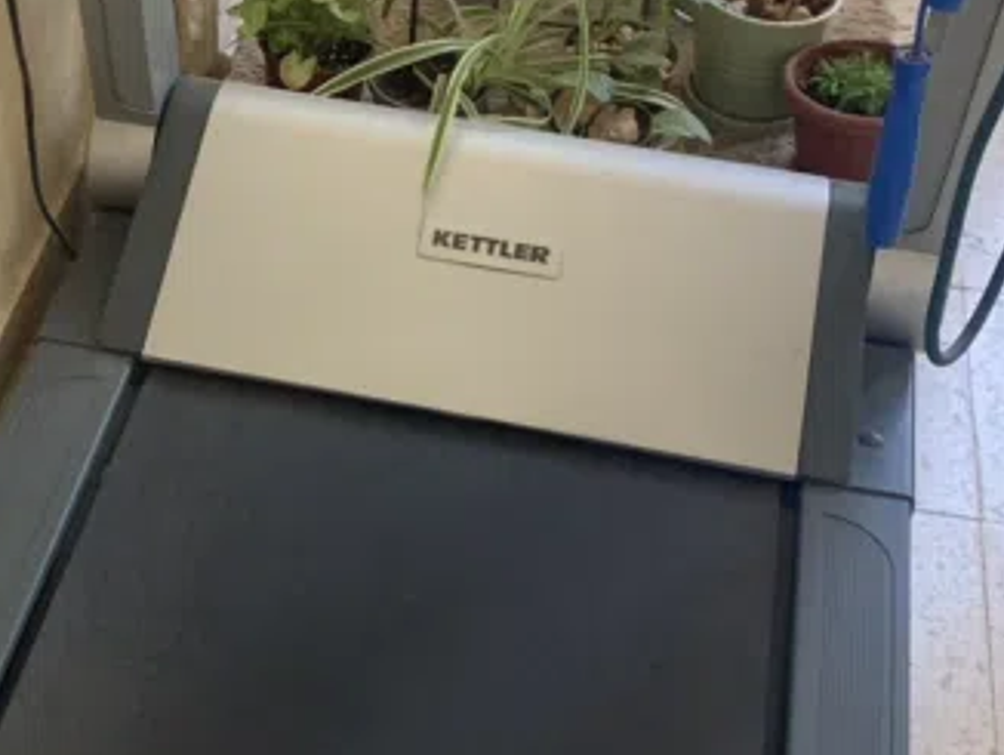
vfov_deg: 28.2
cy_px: 188
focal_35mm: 51
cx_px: 317
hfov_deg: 37.0
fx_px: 1480
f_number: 1.8
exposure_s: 1/60
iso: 160
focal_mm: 4.25
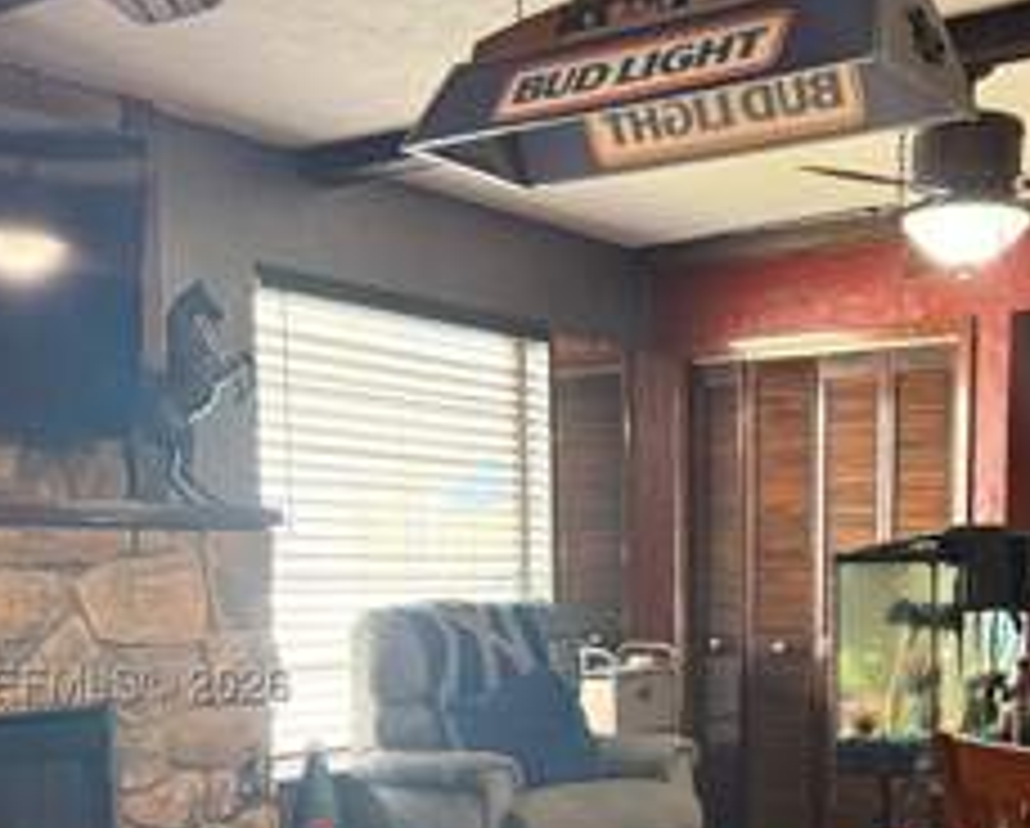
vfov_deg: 30.0
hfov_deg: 37.1
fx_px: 1496
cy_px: 693
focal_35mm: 49
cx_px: 765
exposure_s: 1/40
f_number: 1.78
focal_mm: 6.76
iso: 800
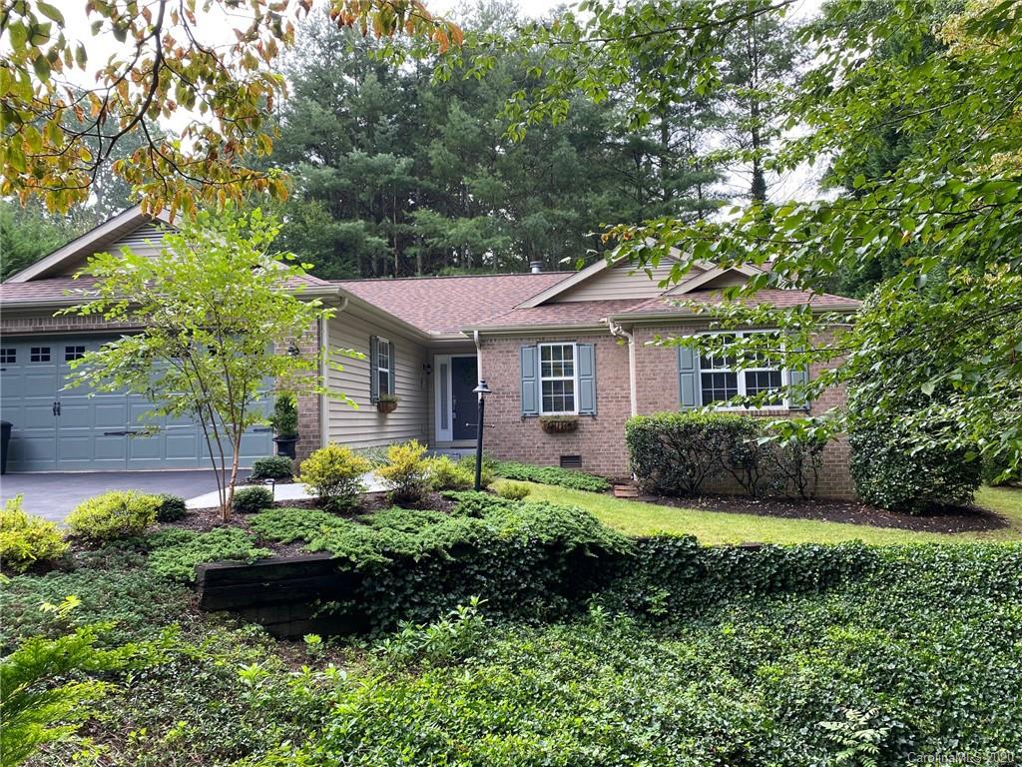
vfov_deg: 53.1
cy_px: 384
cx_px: 511
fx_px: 768
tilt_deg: +2.8
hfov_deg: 67.3
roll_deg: +1.0
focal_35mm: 26
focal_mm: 4.25
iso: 32
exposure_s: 1/212
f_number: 1.8
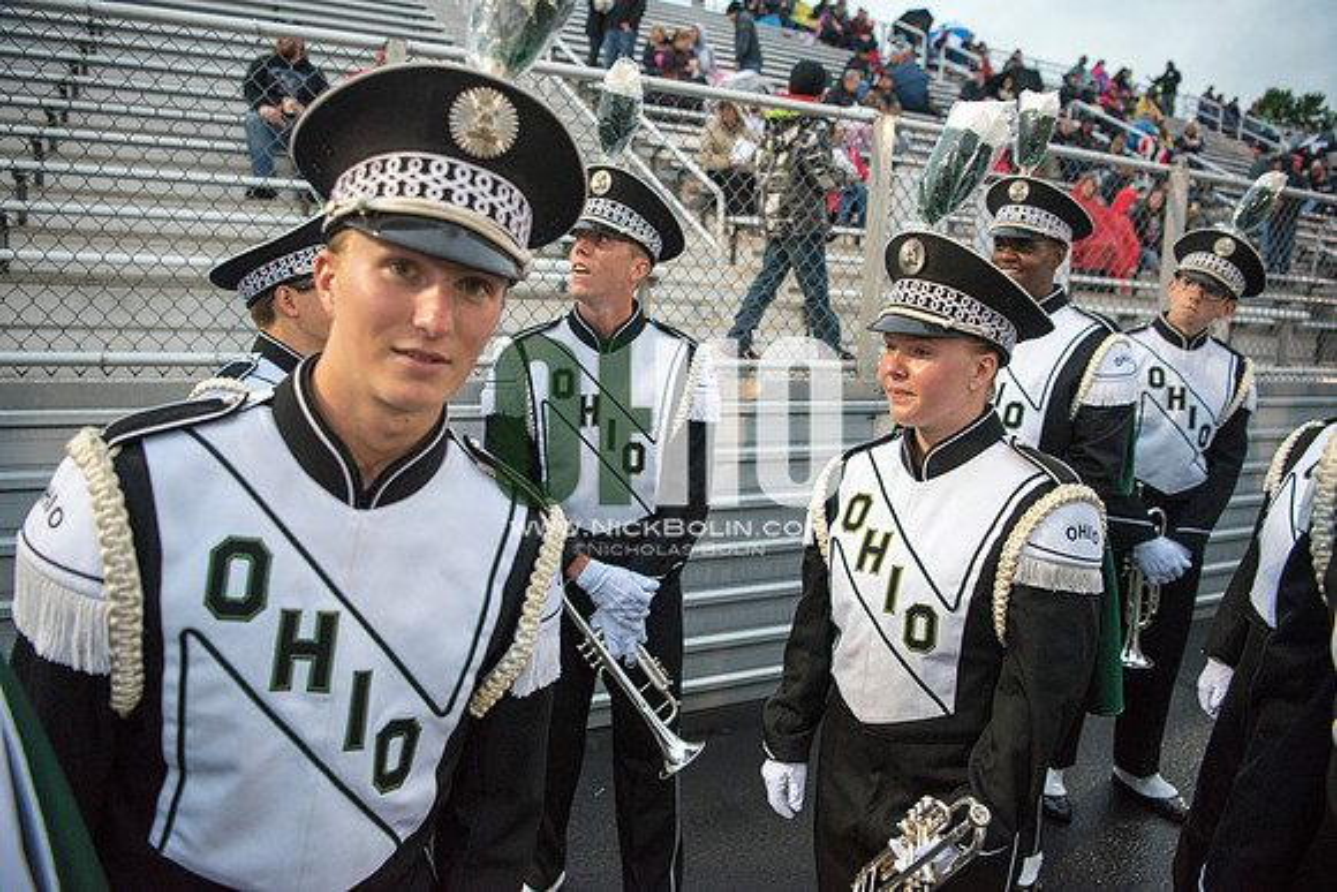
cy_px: 446
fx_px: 892
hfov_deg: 73.7
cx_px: 668
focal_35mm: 24
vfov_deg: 53.2
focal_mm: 24
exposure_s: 1/800
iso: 2000
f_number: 3.2
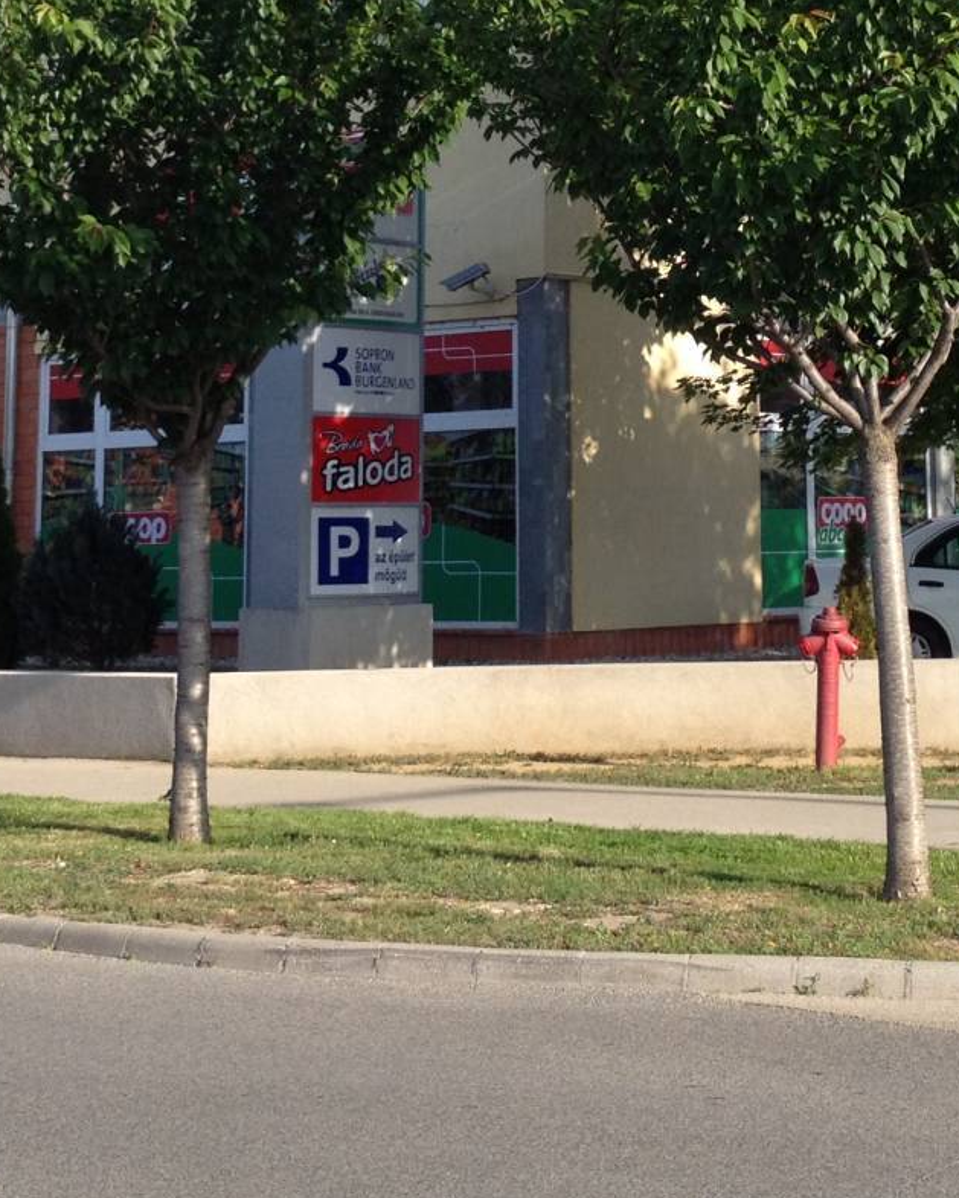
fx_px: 3157
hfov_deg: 17.2
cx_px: 614
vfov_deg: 21.0
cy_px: 94
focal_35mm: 89
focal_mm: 4.28
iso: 64
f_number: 2.4
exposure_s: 1/778
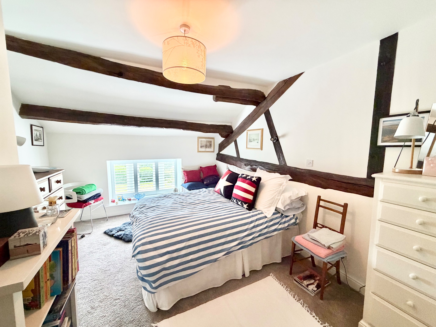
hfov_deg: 102.1
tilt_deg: -5.9
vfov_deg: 85.7
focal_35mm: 14
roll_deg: +0.0
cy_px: 164
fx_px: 176
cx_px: 218
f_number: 2.2
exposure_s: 1/50
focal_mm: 2.22
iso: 320
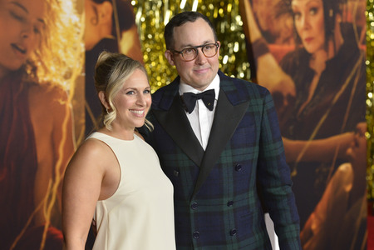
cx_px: 187
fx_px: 1039
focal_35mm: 100
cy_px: 125
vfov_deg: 13.7
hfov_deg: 20.4
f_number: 5
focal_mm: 100
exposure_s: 1/320
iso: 2000
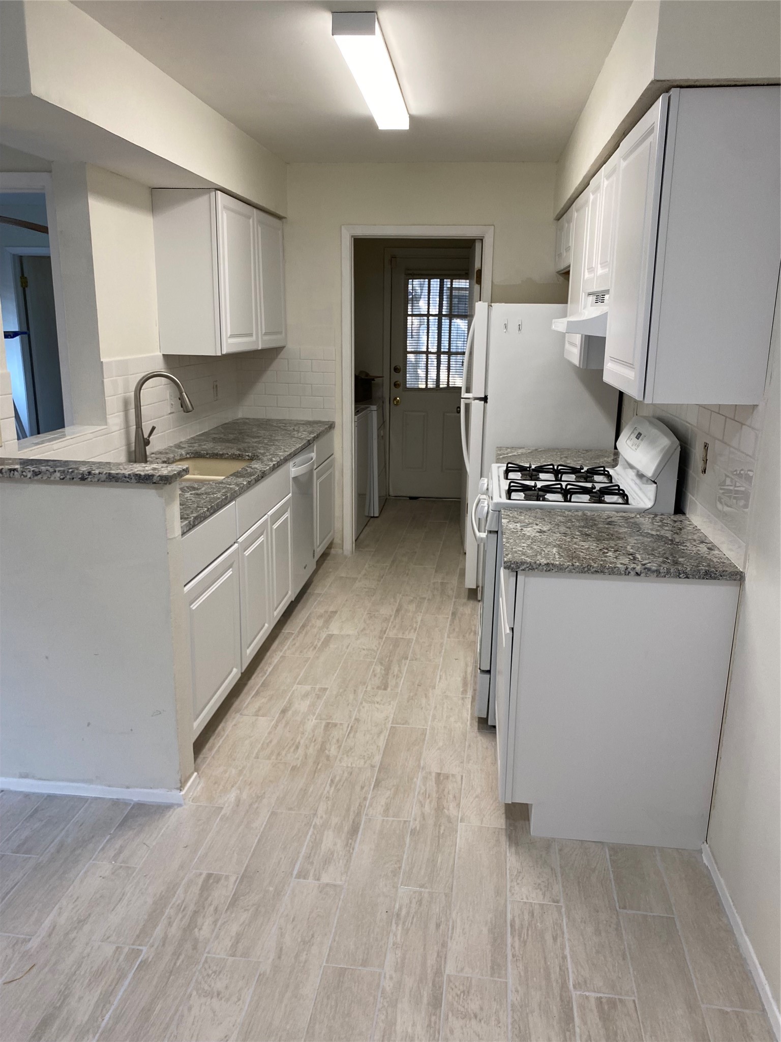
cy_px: 521
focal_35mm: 26
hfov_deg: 53.1
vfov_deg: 67.3
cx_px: 390
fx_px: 782
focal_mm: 4.25
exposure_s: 1/120
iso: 80
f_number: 1.8
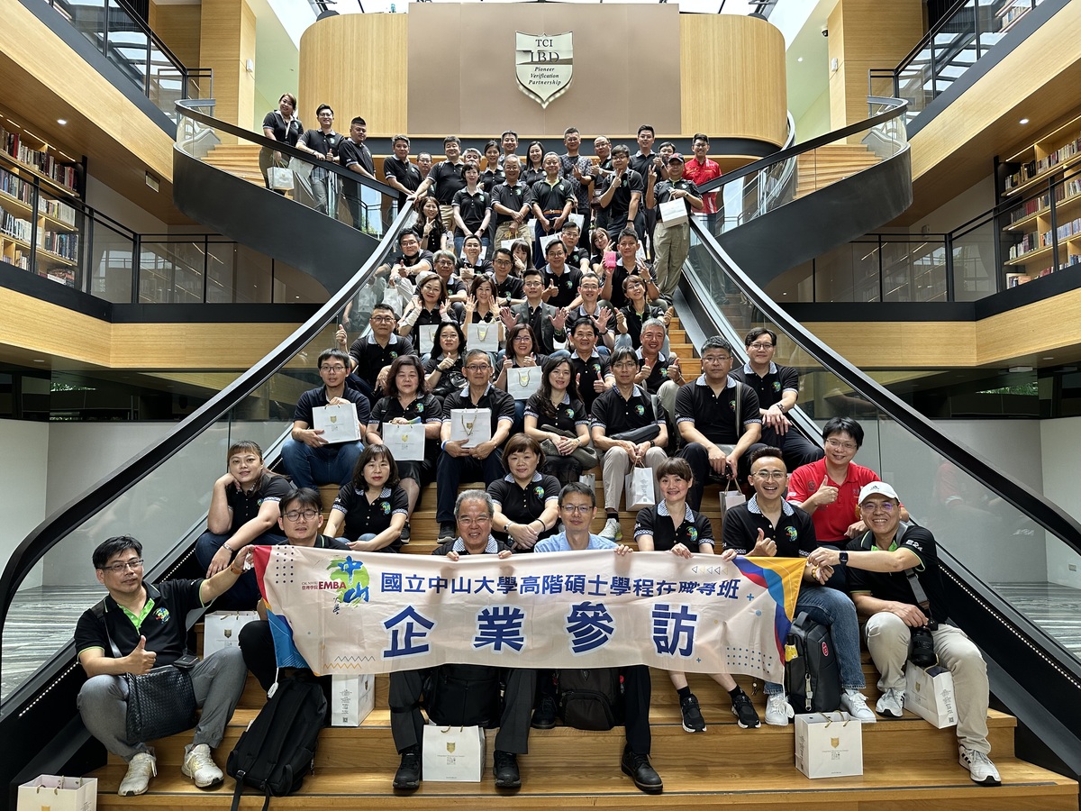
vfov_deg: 56.8
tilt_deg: +2.6
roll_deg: +0.4
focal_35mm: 24
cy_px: 406
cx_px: 540
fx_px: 749
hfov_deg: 71.6
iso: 160
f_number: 1.78
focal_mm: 6.86
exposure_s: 1/121
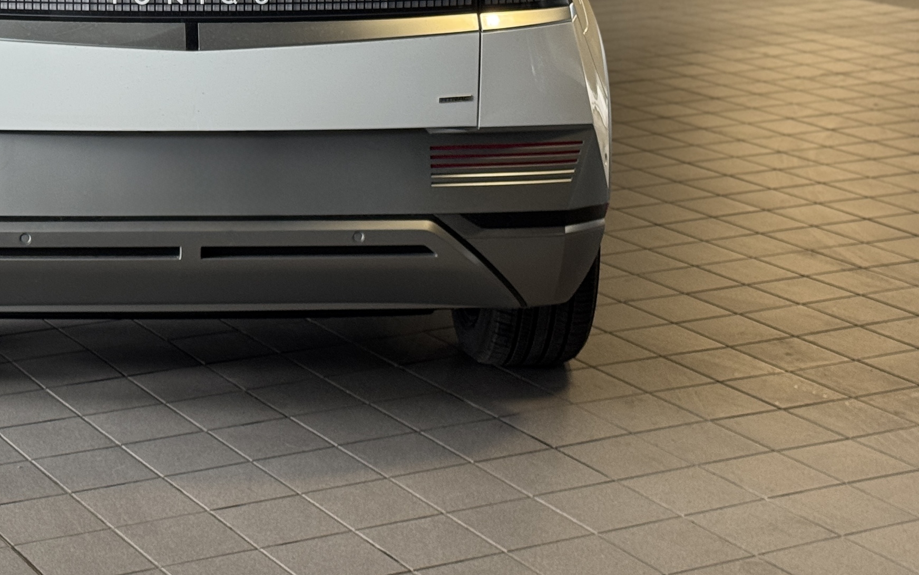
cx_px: 194
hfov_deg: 24.3
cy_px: 40
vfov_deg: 15.3
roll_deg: +0.0
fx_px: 2104
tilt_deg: -8.6
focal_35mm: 84
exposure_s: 1/60
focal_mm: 6.76
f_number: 1.78
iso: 125
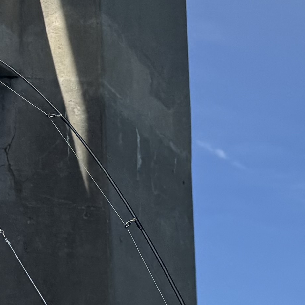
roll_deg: +0.7
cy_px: 689
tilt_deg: +1.7
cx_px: 842
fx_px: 1306
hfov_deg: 10.5
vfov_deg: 11.4
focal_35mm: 131
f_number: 1.78
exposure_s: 1/4673
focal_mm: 6.76
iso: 80
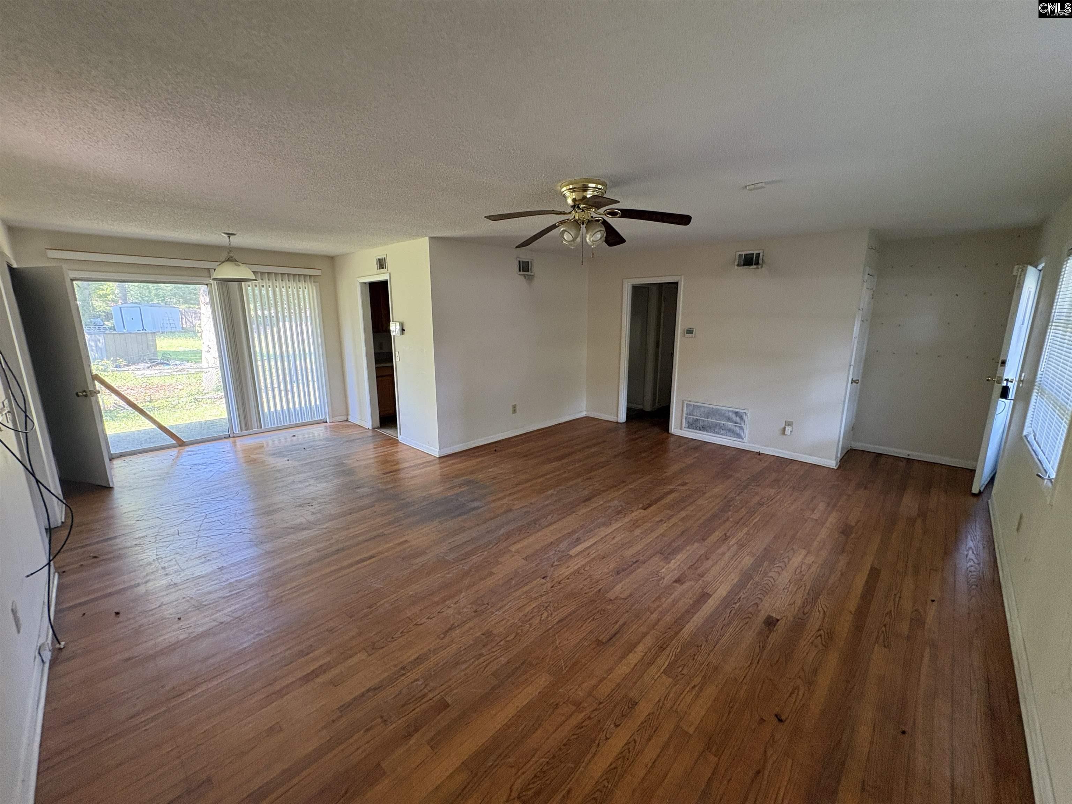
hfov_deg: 102.1
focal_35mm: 14
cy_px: 402
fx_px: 434
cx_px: 536
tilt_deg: -11.1
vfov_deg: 85.7
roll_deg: +1.7
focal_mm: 2.22
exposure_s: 1/60
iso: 320
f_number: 2.2
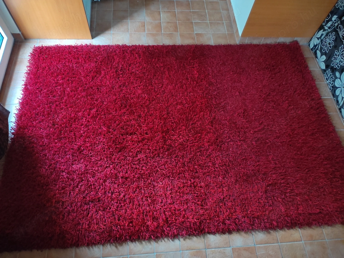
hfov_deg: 67.3
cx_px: 172
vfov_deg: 53.1
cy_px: 129
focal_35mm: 26
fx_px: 258
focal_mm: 4.74
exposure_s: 1/17
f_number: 1.79
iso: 2057
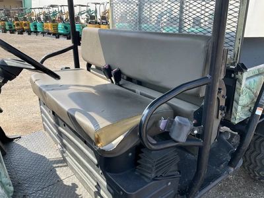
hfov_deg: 61.7
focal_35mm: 29
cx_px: 132
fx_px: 221
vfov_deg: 48.2
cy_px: 99
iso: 25
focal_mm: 3
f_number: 1.8
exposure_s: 1/524
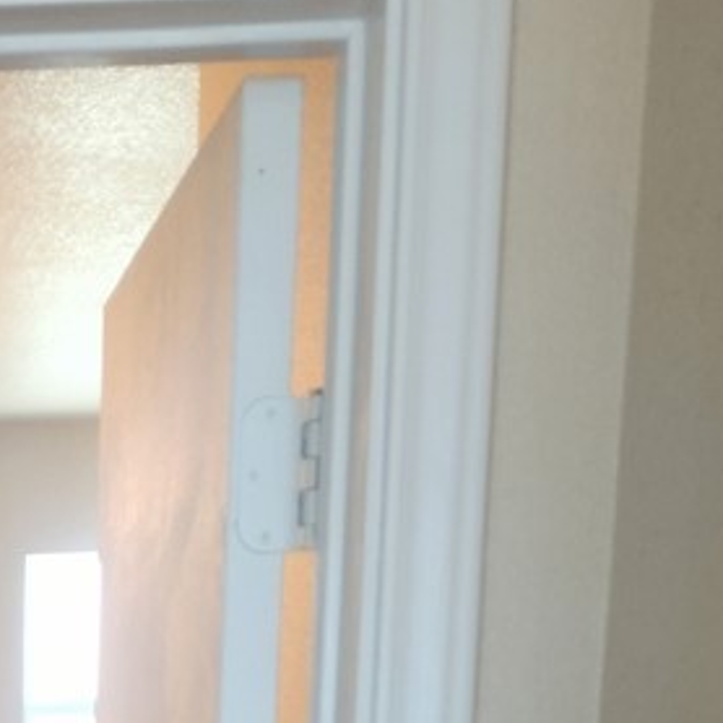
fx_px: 2079
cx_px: -257
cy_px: 1147
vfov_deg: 17.4
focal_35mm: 88
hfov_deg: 18.2
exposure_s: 1/60
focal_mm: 4.71
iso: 244
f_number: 1.7
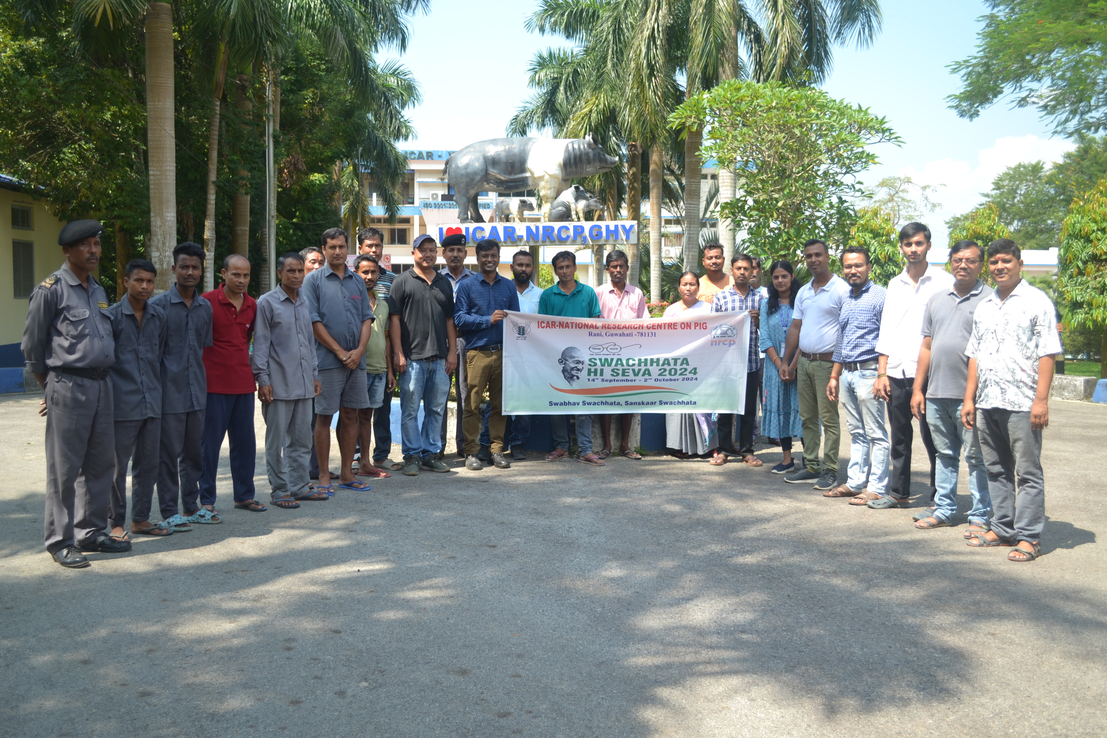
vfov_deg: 40.0
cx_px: 554
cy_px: 369
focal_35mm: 33
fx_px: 1015
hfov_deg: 57.2
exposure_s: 1/250
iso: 100
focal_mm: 22
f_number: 4
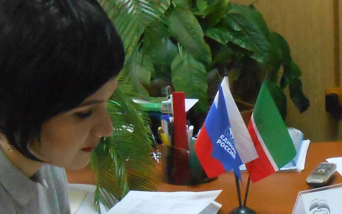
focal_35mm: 120
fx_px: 1118
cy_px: 185
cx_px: 282
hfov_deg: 17.2
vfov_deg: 10.9
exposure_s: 1/30
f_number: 3.9
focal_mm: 6
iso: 640
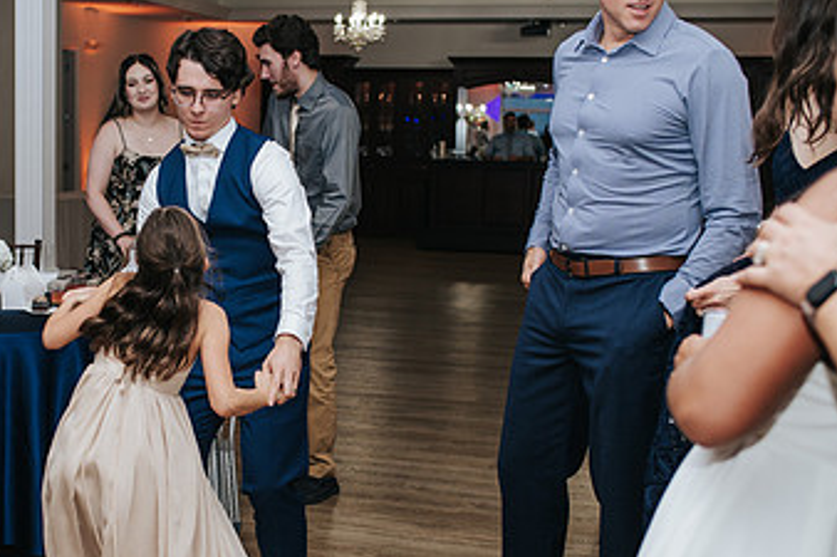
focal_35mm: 60
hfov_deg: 32.6
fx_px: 1394
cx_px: 183
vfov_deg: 22.5
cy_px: 349
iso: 800
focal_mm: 35
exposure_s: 1/200
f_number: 3.2
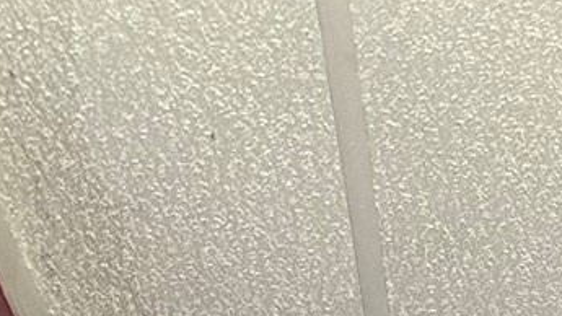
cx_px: 1194
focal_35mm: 155
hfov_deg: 12.0
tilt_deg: -5.1
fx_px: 2310
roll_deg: -4.2
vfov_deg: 5.8
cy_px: 1546
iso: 250
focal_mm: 6.86
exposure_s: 1/60
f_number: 1.78
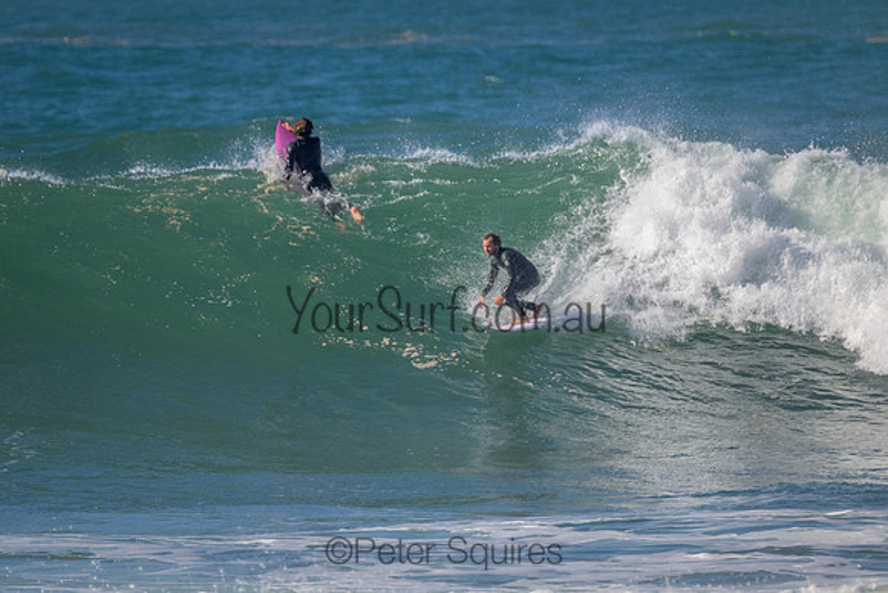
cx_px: 444
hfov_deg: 2.6
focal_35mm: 800
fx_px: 19737
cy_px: 296
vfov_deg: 1.7
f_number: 11
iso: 1000
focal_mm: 800
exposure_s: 1/2000
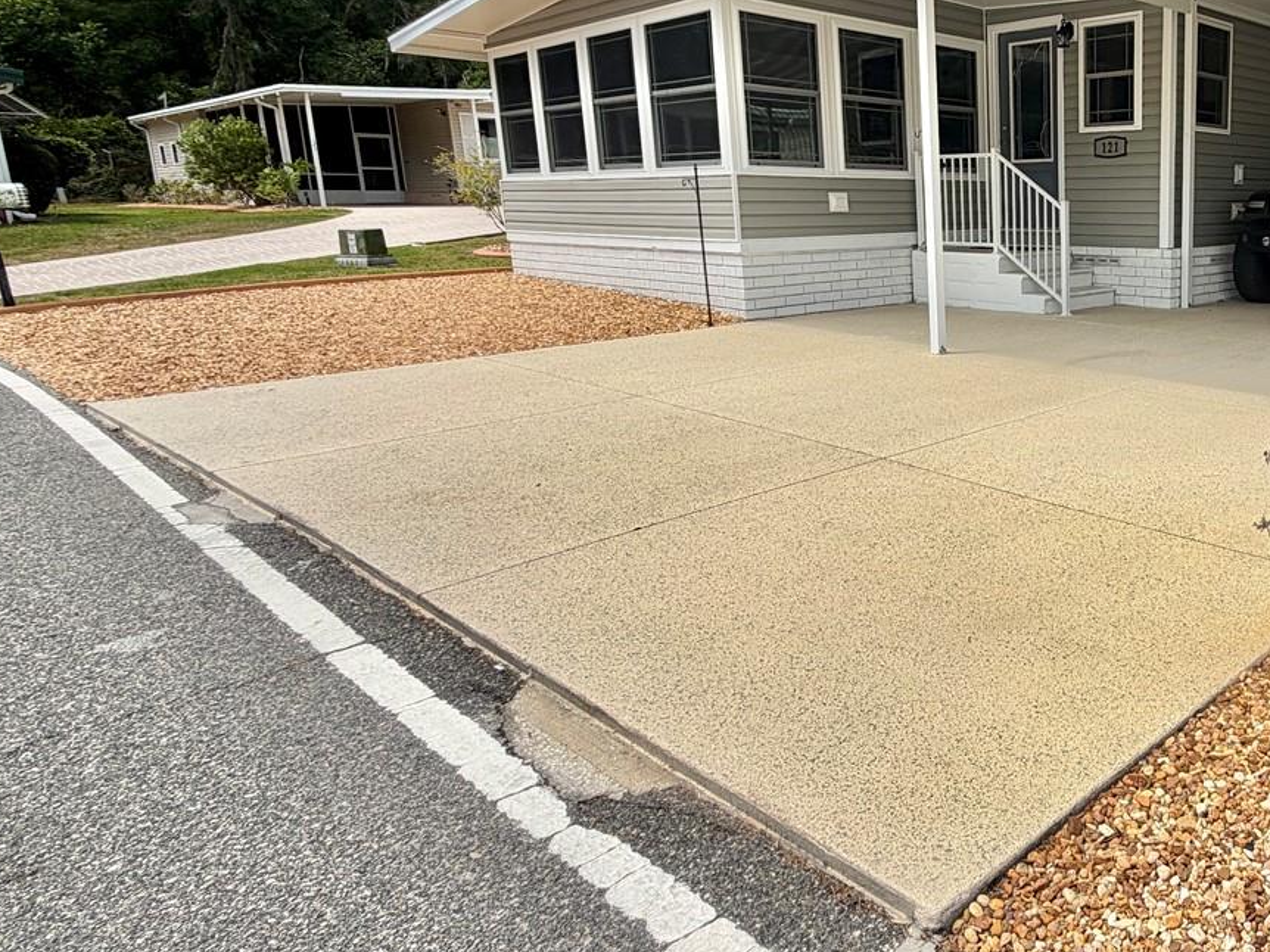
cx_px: 1109
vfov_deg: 52.7
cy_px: 380
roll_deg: +1.0
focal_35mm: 26
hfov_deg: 58.9
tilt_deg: -10.0
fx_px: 954
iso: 20
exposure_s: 1/1087
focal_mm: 2.22
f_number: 2.2
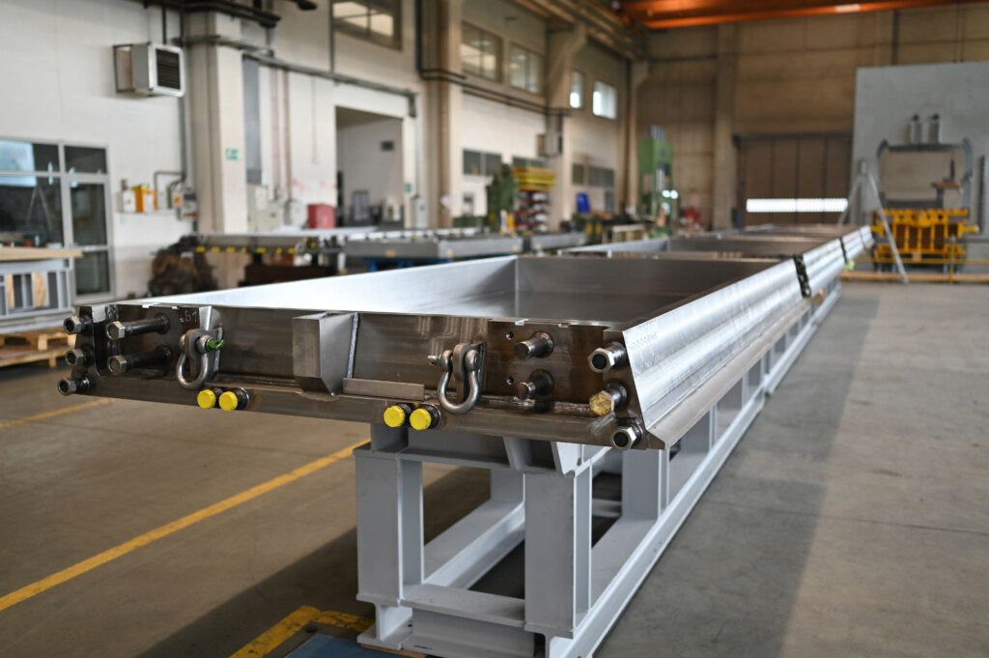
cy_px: 329
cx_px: 494
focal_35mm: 35
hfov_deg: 54.5
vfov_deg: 37.8
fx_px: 961
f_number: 1.8
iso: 160
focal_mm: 35
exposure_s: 1/160
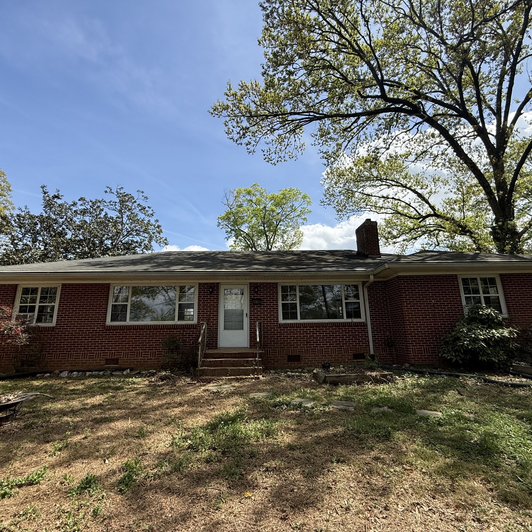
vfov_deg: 84.0
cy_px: 265
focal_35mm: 17
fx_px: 296
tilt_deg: +12.3
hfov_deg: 84.0
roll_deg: +0.4
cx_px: 264
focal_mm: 2.22
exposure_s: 1/2024
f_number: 2.2
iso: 64
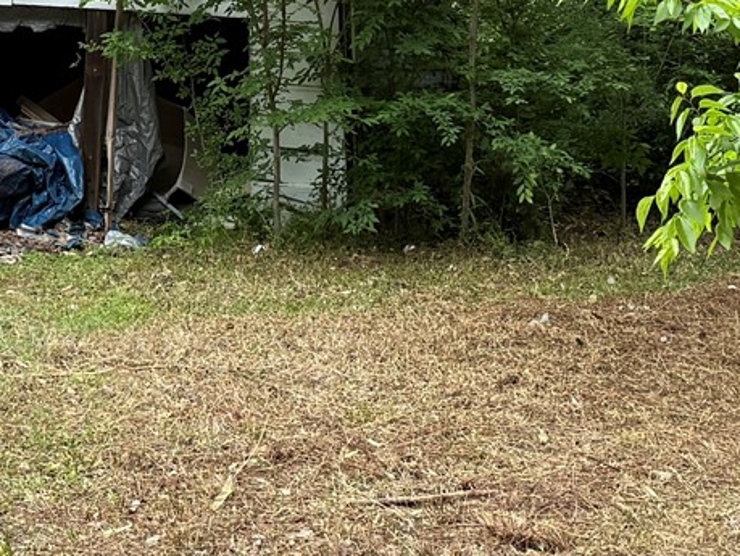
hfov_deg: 18.3
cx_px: 240
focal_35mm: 107
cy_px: -52
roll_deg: -1.6
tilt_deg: -0.1
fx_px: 2289
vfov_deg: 13.6
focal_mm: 6.76
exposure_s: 1/1337
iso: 100
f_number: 1.78
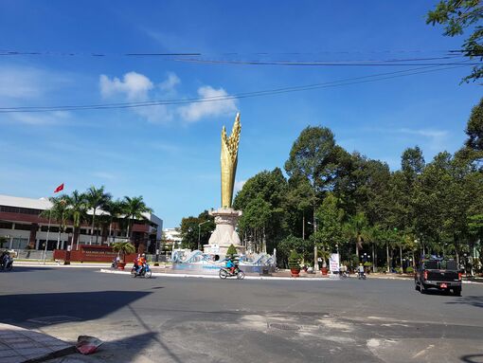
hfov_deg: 67.3
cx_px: 242
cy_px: 182
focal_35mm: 26
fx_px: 363
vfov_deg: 53.1
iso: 40
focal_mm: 4.3
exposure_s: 1/2176
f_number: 1.7
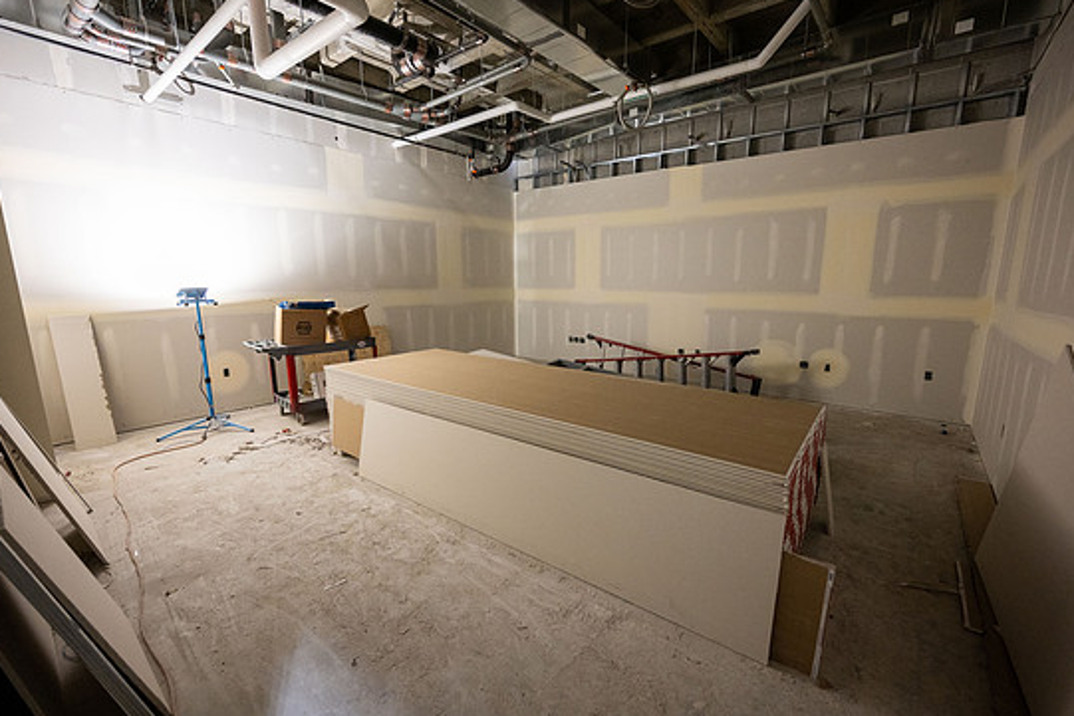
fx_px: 448
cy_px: 358
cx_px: 562
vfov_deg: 77.4
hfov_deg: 100.3
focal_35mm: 15
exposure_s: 1/100
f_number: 4
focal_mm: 14
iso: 1600
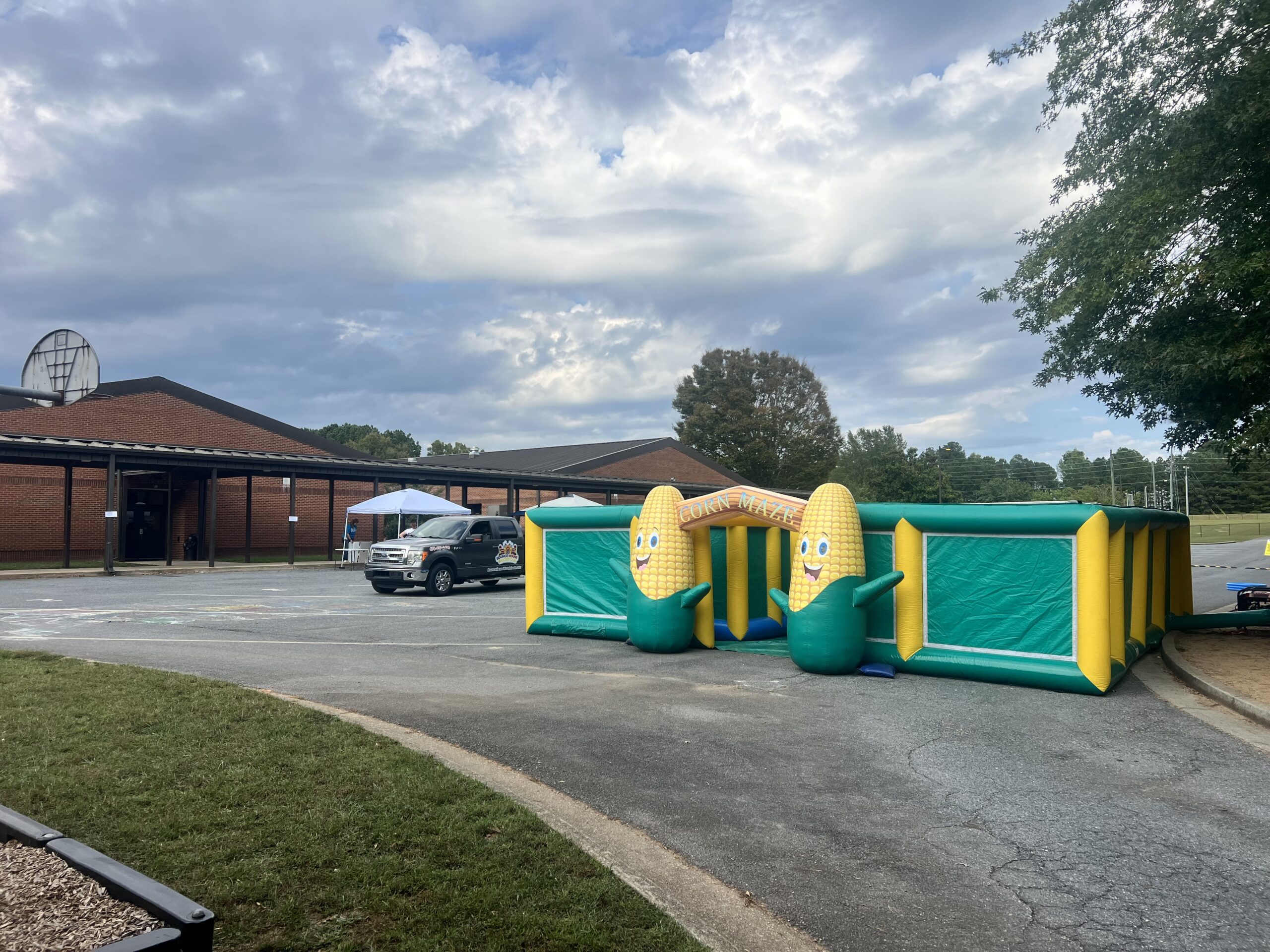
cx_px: 635
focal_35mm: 26
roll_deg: -0.1
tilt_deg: +2.0
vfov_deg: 53.1
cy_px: 476
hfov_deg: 67.3
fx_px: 954
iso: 50
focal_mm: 5.7
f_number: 1.5
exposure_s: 1/5076
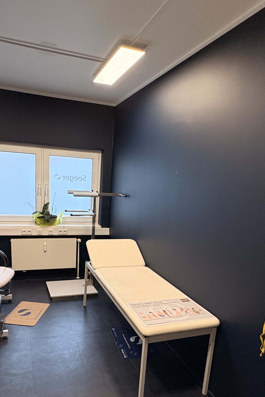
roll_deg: -3.8
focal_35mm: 26
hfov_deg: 49.5
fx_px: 287
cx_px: 120
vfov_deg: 68.0
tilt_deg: -15.7
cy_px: 255
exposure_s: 1/100
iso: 250
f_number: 2.2
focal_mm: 2.22
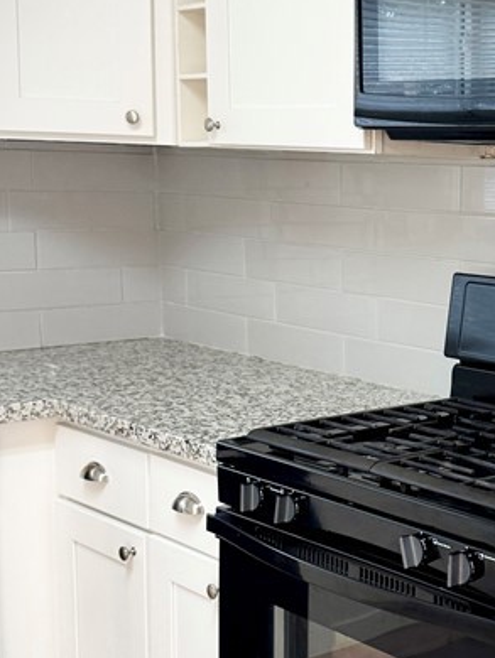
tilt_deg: -9.4
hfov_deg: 22.3
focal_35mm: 63
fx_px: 1200
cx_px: 512
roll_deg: -1.1
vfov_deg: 30.7
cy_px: 368
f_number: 1.78
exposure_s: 1/60
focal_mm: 6.76
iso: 125
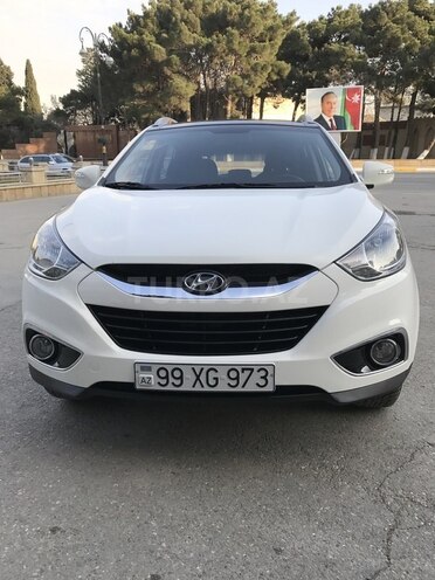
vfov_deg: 63.4
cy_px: 290
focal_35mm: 28
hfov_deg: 49.7
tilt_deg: -15.5
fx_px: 469
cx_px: 218
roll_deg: -1.4
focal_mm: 3.99
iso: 20
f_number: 1.8
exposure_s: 1/507
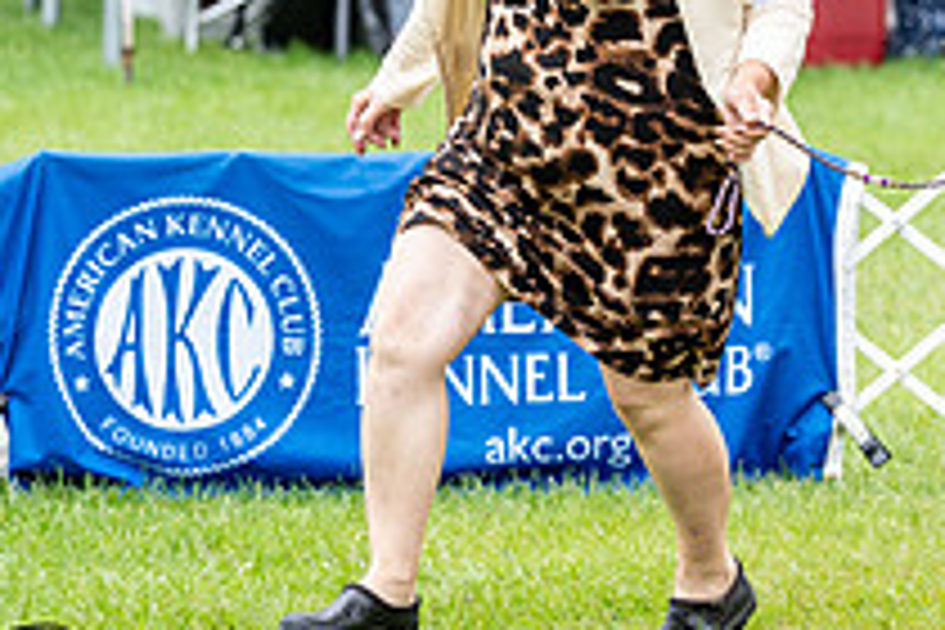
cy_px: -83
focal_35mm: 387
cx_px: 1174
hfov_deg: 5.3
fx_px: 10158
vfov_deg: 3.5
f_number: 4.5
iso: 400
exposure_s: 1/1000
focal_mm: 140
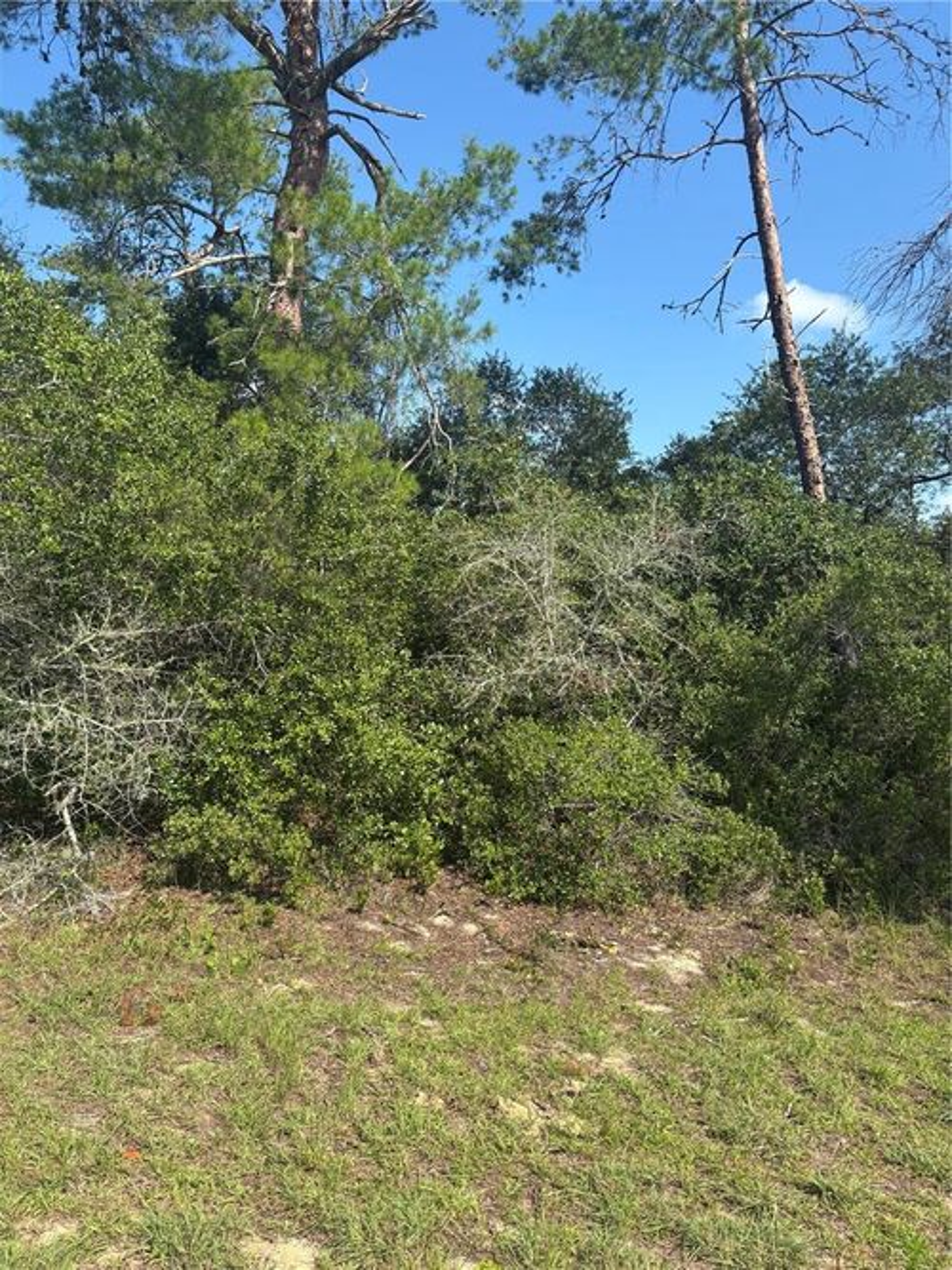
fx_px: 954
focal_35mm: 26
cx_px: 476
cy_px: 635
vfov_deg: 67.3
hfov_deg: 53.0
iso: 50
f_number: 1.6
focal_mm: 5.96
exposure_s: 1/1912
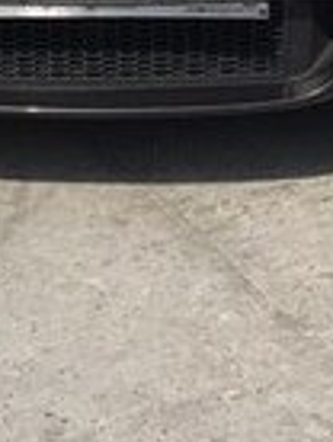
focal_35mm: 104
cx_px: 96
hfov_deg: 14.2
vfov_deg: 17.6
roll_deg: +2.2
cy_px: -144
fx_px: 1330
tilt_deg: -10.1
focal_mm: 4.15
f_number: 2.2
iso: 32
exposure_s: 1/2740
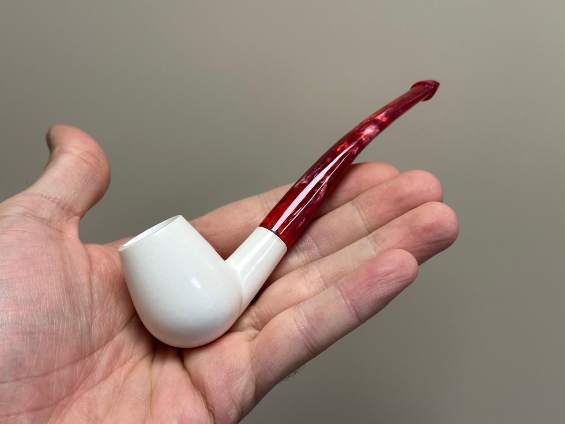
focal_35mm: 48
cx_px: 282
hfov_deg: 39.7
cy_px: 212
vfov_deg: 30.3
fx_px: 783
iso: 64
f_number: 1.78
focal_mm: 6.86
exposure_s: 1/121
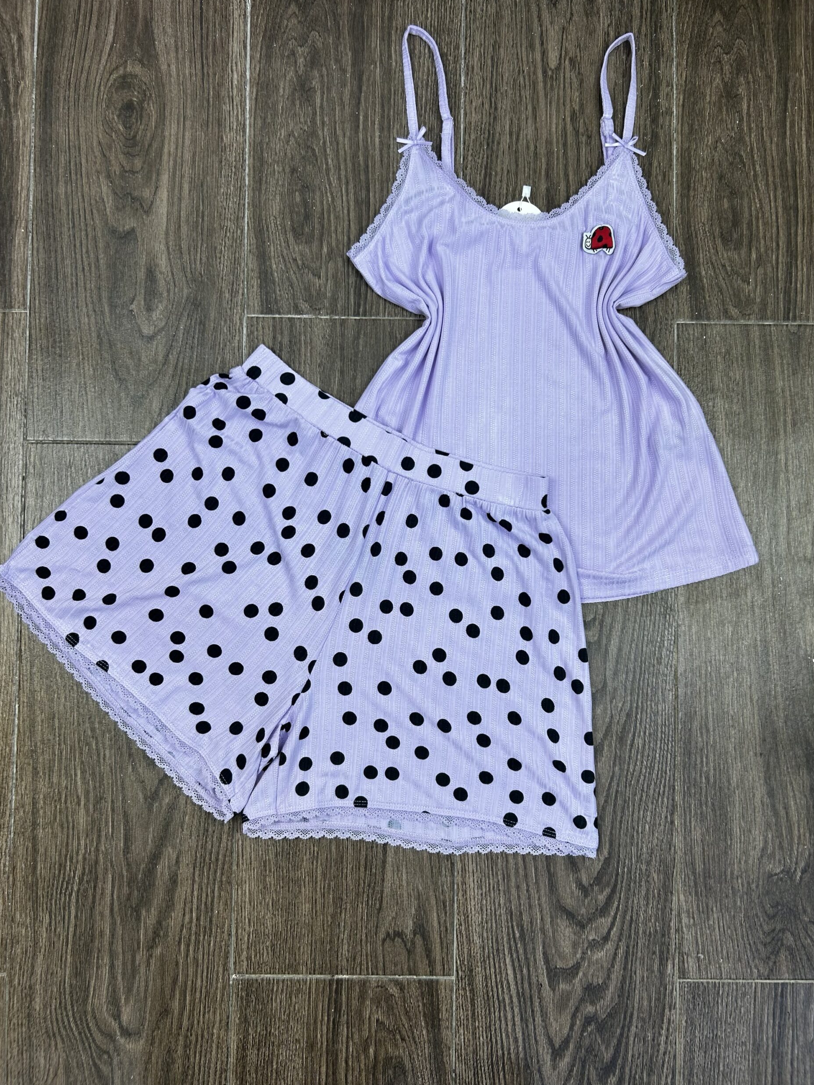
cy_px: 532
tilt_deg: -87.7
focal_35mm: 27
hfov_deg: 51.4
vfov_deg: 65.3
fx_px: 846
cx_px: 401
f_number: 1.5
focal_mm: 5.7
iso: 32
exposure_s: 1/104
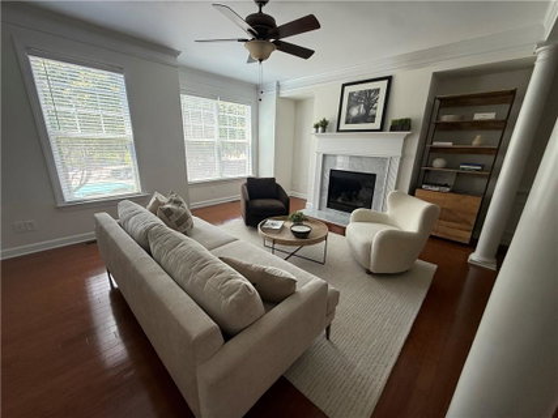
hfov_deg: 102.1
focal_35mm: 14
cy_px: 209
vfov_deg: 85.6
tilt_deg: -15.9
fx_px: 226
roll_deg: -1.9
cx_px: 279
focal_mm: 2.22
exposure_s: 1/99
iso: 125
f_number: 2.2
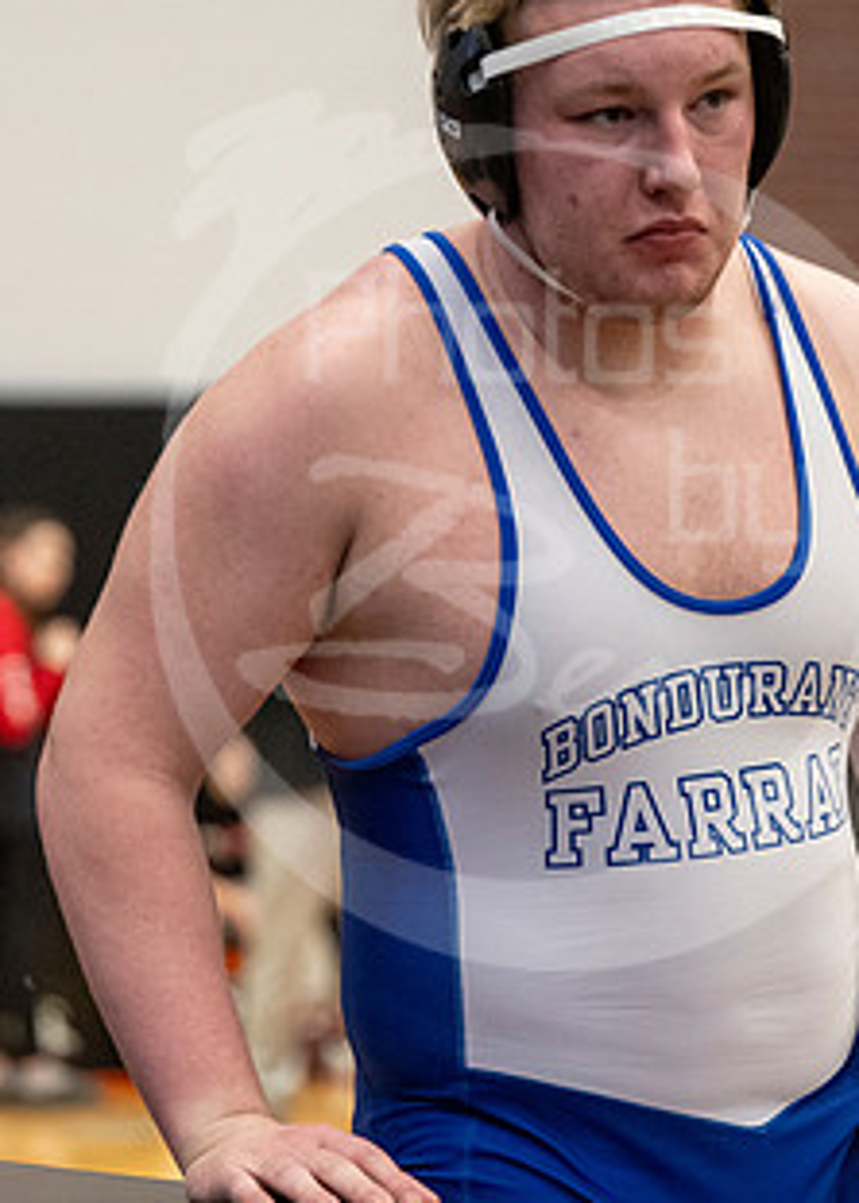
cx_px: 356
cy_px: 605
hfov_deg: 7.4
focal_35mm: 195
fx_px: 6663
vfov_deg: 10.3
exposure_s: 1/1000
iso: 3200
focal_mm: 85
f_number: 2.8
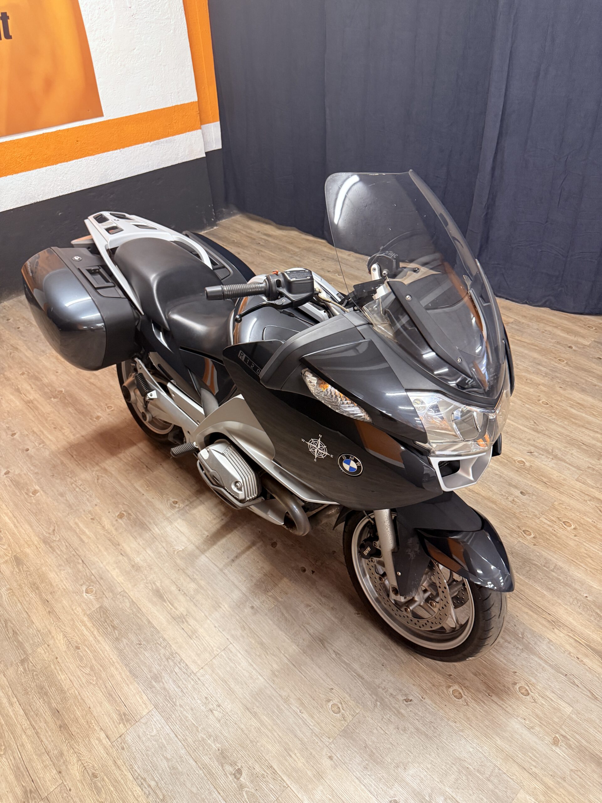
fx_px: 557
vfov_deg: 71.6
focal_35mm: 24
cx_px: 301
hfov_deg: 56.8
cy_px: 402
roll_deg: +4.8
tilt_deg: -34.3
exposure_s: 1/50
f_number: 1.78
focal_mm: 6.76
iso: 400
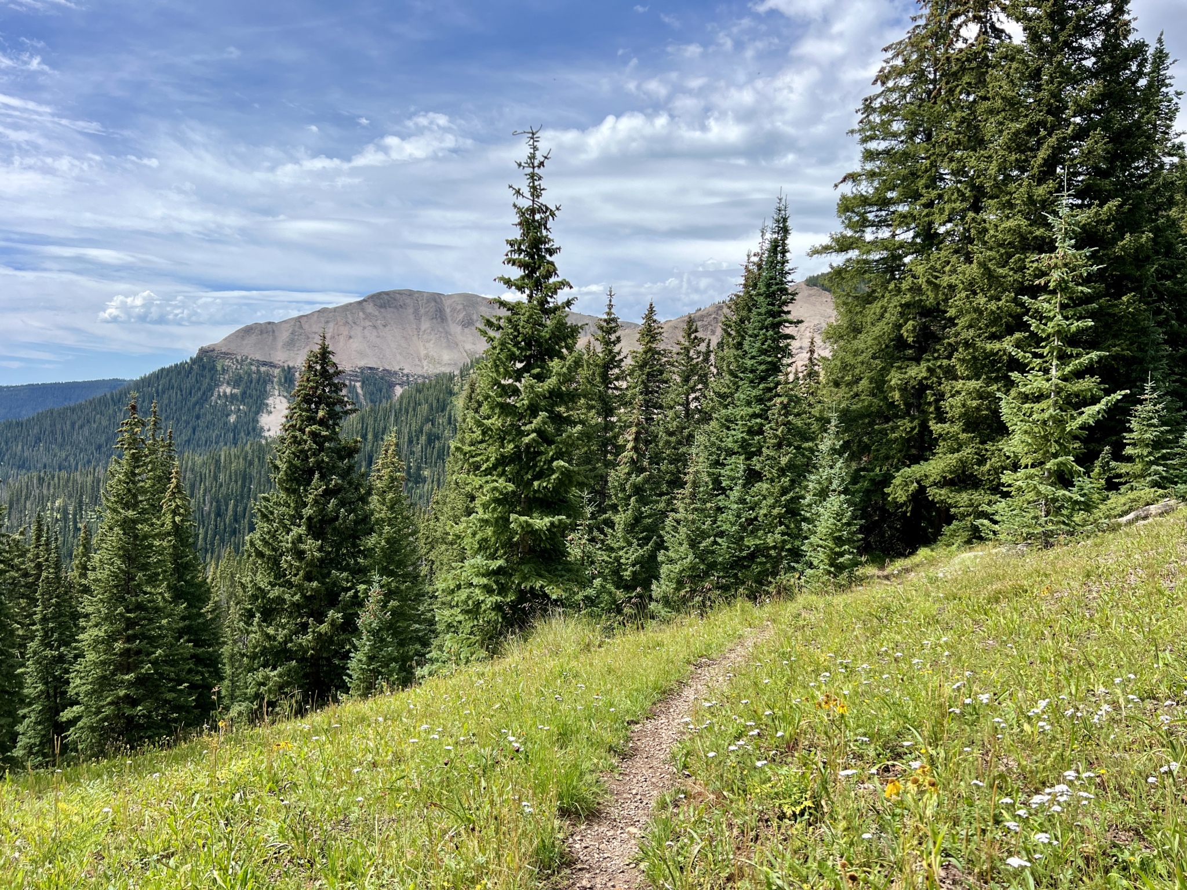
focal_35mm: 26
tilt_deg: -3.5
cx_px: 594
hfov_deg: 67.3
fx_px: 892
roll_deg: -2.8
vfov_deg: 53.1
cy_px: 445
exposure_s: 1/4831
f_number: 1.5
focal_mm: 5.7
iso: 50
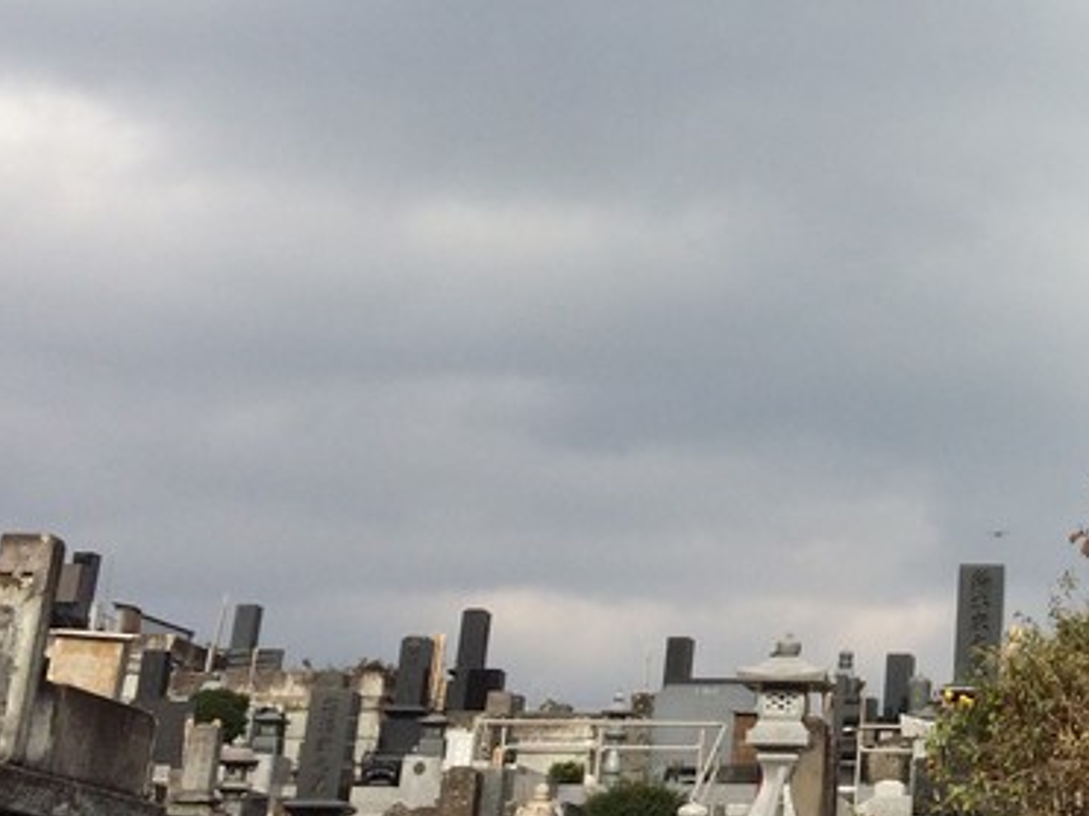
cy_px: -70
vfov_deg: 17.8
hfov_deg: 23.0
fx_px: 2516
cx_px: 1198
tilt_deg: +19.8
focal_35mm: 80
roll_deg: -0.7
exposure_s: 1/3165
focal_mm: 4.15
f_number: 2.2
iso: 32
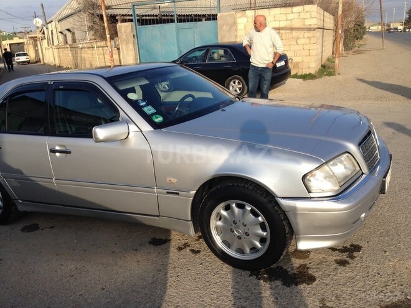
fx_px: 392
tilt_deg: -15.8
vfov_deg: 42.9
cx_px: 206
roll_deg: +3.9
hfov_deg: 55.4
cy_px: 154
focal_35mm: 33
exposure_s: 1/1004
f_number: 2.4
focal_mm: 4.12
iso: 50
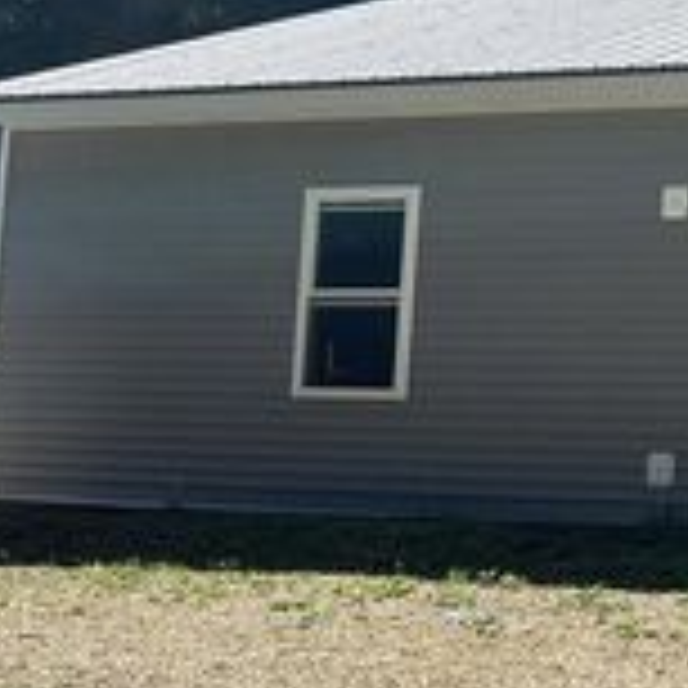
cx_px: 1025
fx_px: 1686
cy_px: 259
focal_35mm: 75
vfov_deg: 23.0
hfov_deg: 20.0
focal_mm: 5.7
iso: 50
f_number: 1.5
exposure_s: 1/3356
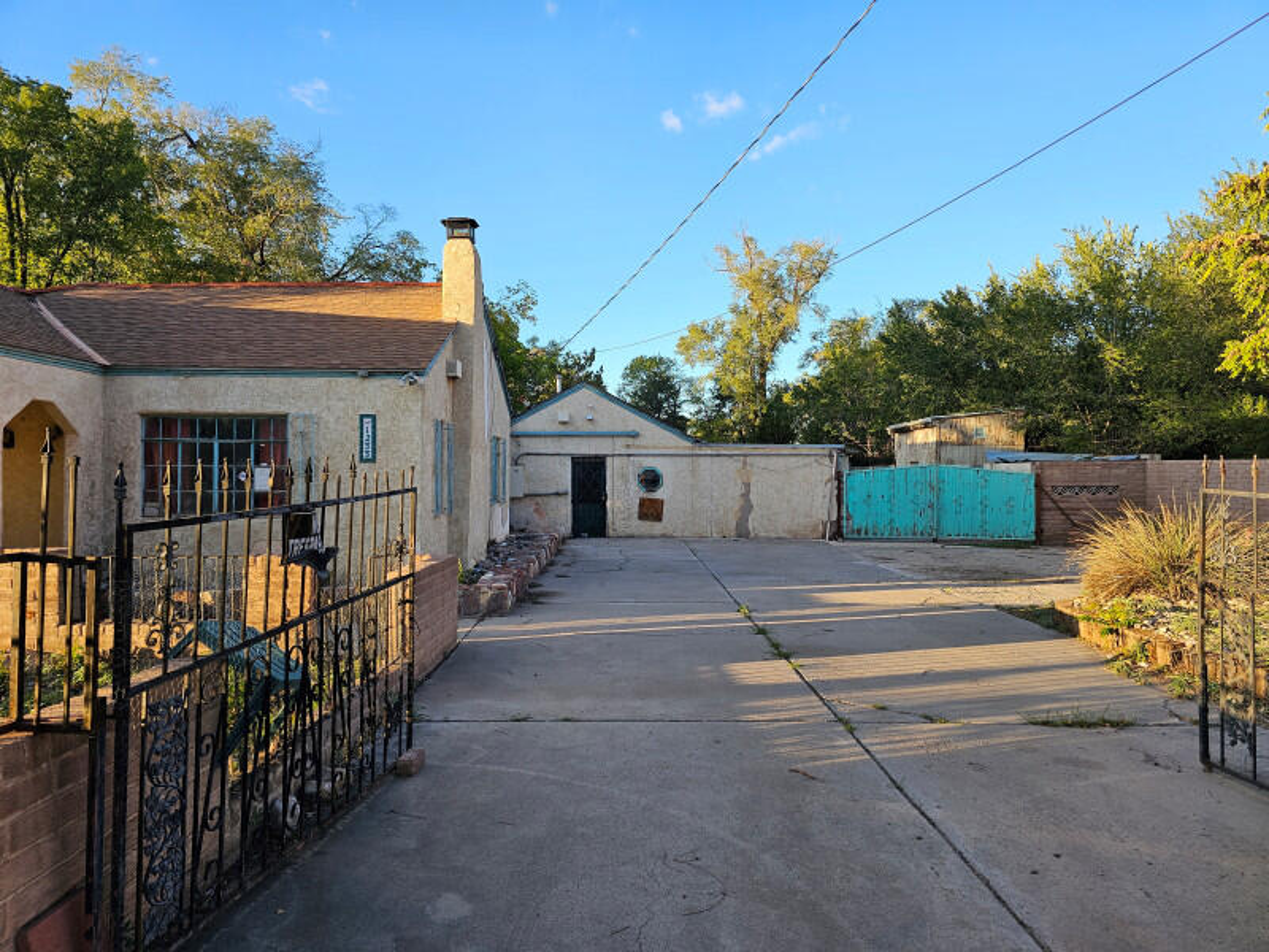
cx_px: 634
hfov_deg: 73.9
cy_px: 476
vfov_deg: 58.9
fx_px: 843
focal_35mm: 23
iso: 16
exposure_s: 1/180
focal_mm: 6.3
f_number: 1.7
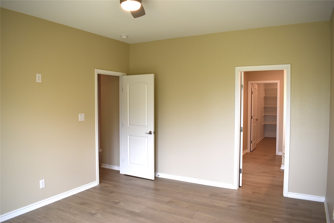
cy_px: 112
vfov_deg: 47.9
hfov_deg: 67.4
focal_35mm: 27
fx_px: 250
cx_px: 167
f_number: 4.5
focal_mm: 18
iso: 400
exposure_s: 1/80
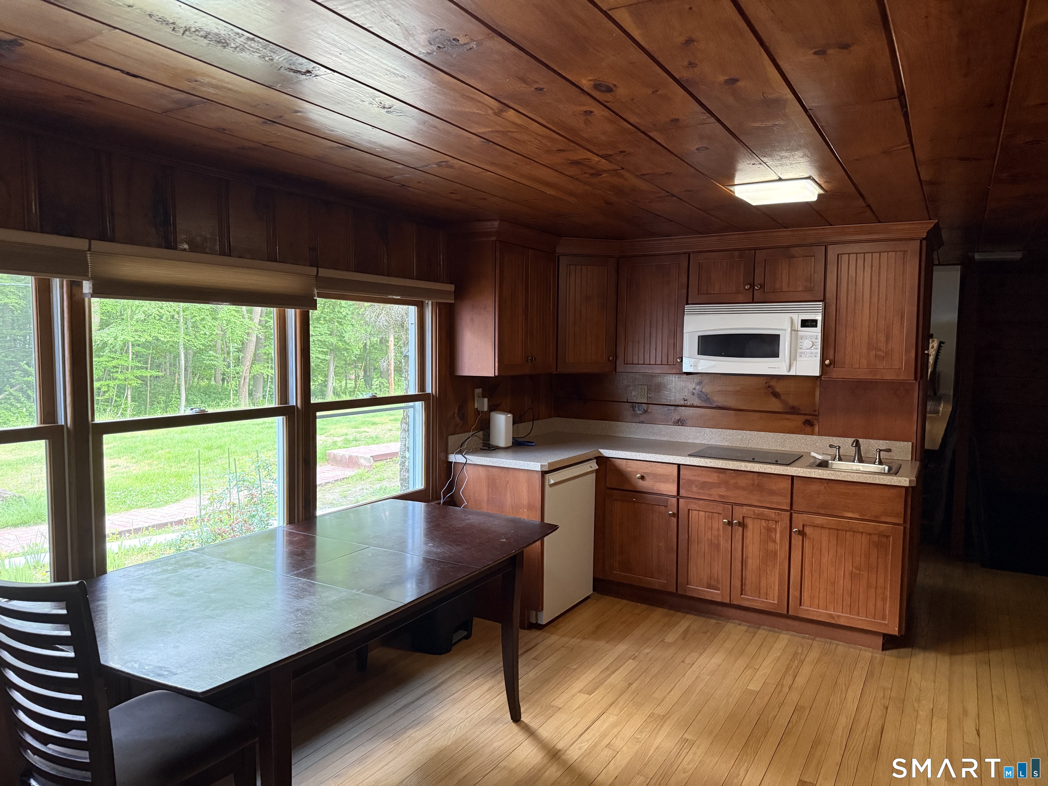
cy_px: 393
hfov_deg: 71.6
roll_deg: -0.8
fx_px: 727
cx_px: 524
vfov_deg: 56.8
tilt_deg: -2.5
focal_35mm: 24
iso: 800
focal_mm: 6.76
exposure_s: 1/60
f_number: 1.78
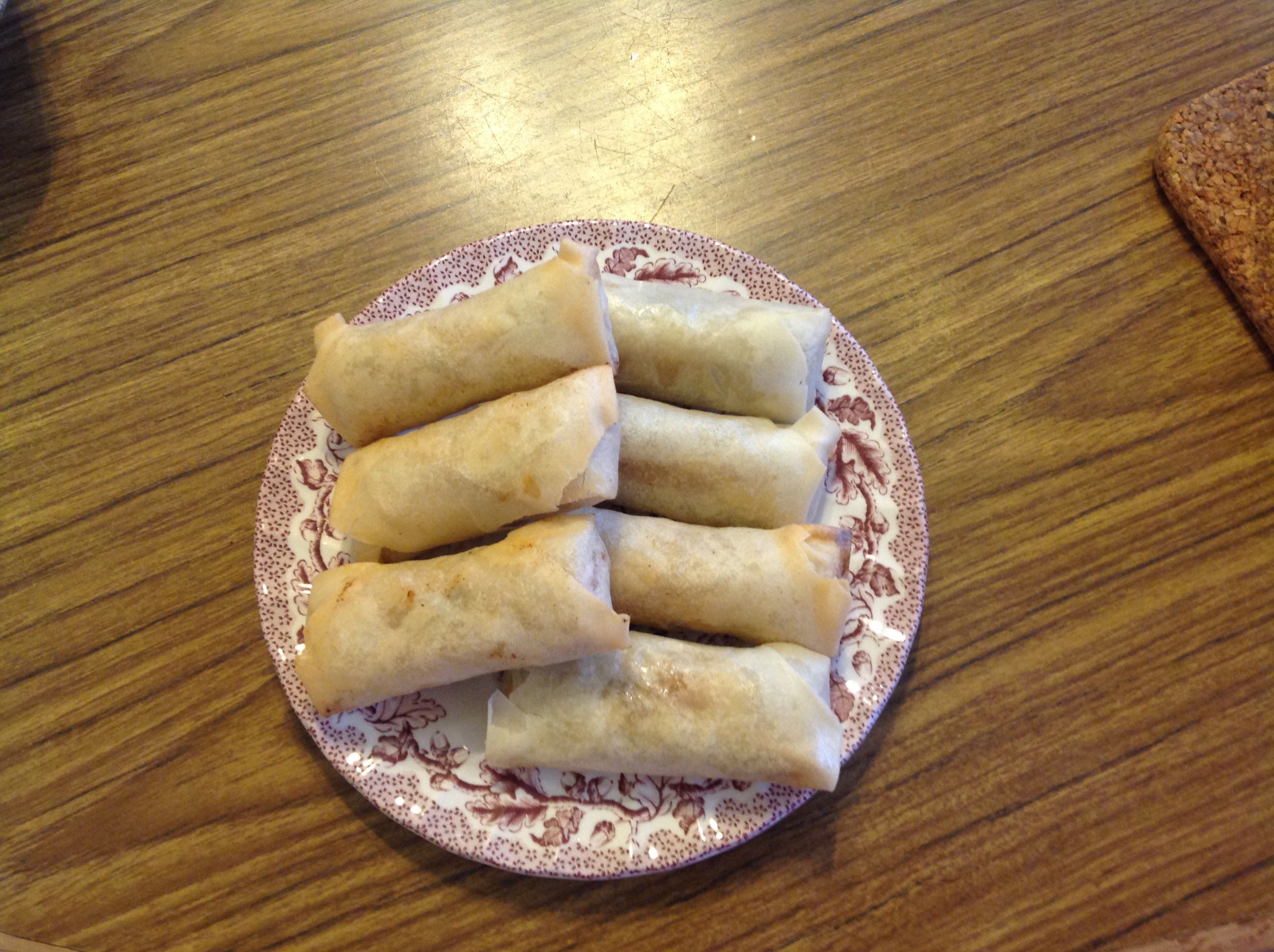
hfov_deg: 52.7
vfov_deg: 40.6
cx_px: 637
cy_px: 476
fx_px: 1286
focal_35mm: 35
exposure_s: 1/15
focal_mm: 4.28
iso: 125
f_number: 2.4
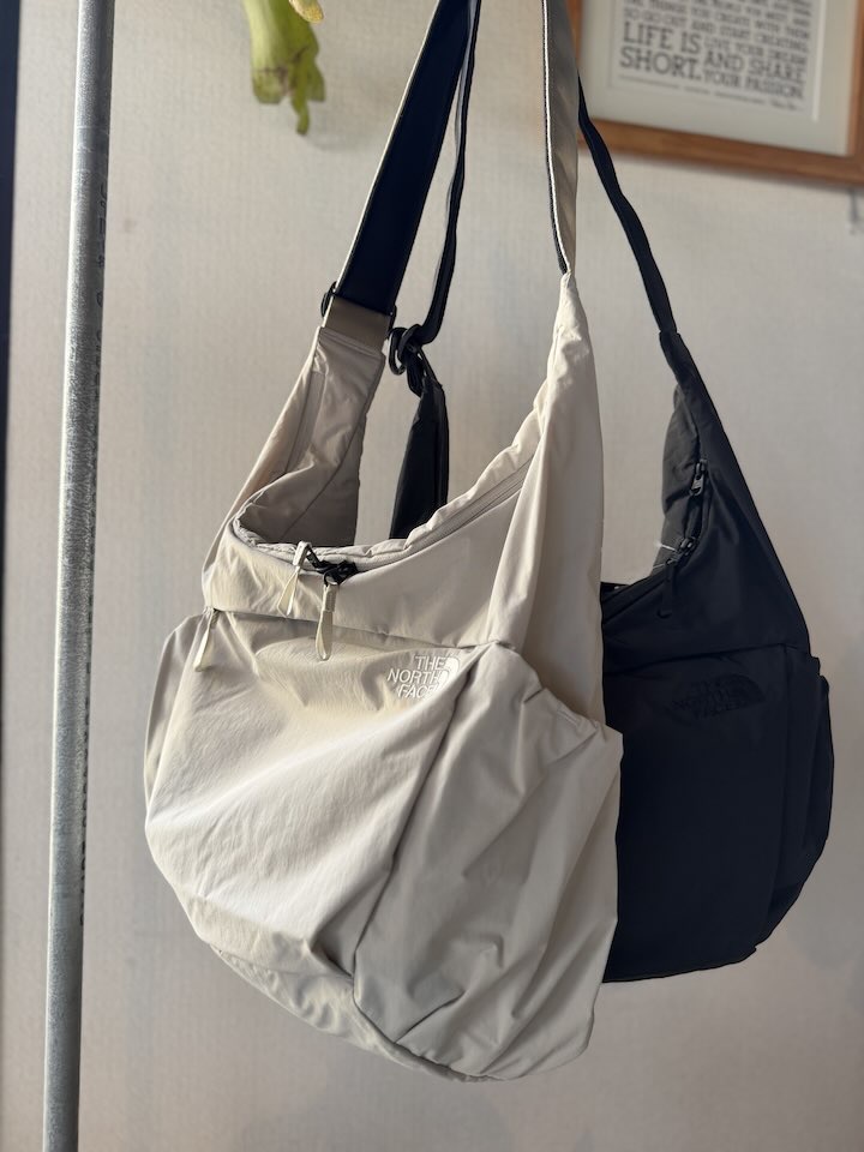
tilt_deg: -0.3
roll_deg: -1.2
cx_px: 432
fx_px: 799
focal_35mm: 24
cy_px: 576
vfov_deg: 71.6
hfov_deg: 56.8
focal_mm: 6.76
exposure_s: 1/67
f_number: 1.78
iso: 200
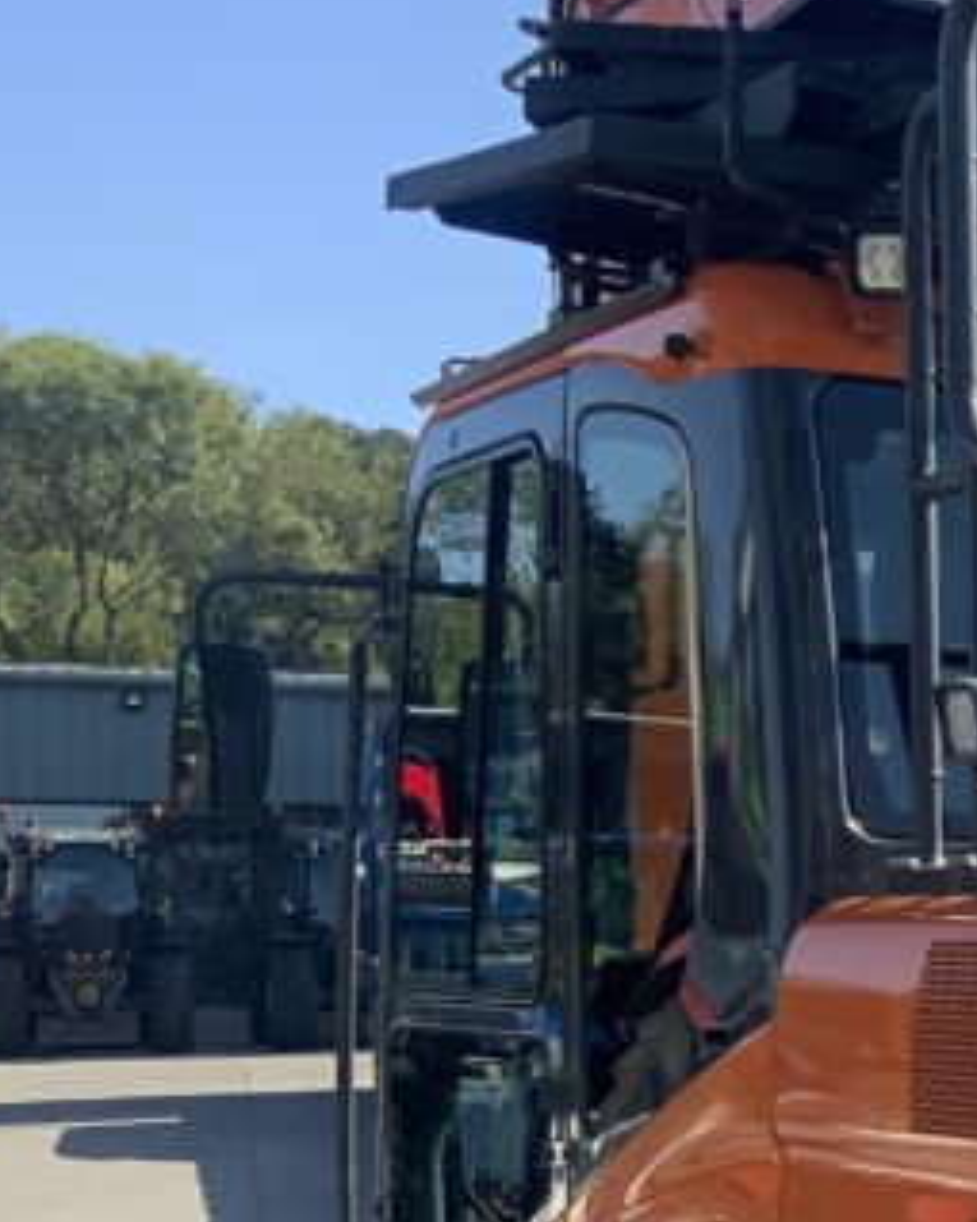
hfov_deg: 14.3
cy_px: 1042
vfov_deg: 20.7
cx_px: 1912
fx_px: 3291
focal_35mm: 91
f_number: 1.8
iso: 16
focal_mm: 3
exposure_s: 1/1534
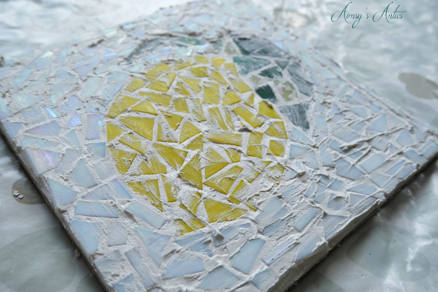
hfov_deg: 57.2
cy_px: 146
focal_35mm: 33
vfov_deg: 40.0
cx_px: 219
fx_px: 401
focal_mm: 22.1
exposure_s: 1/75
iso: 160
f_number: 5
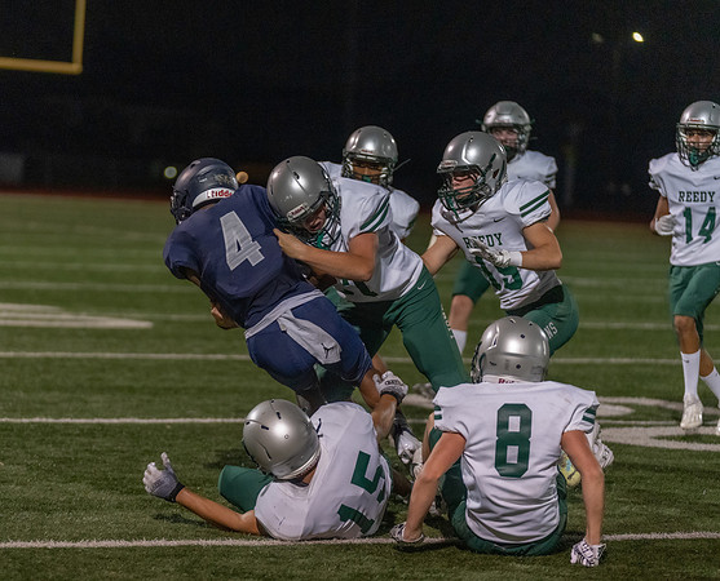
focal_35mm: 157
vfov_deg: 9.9
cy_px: 295
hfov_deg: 12.3
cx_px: 277
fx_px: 3352
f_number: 2.8
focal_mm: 130
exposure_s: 1/1000
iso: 5000
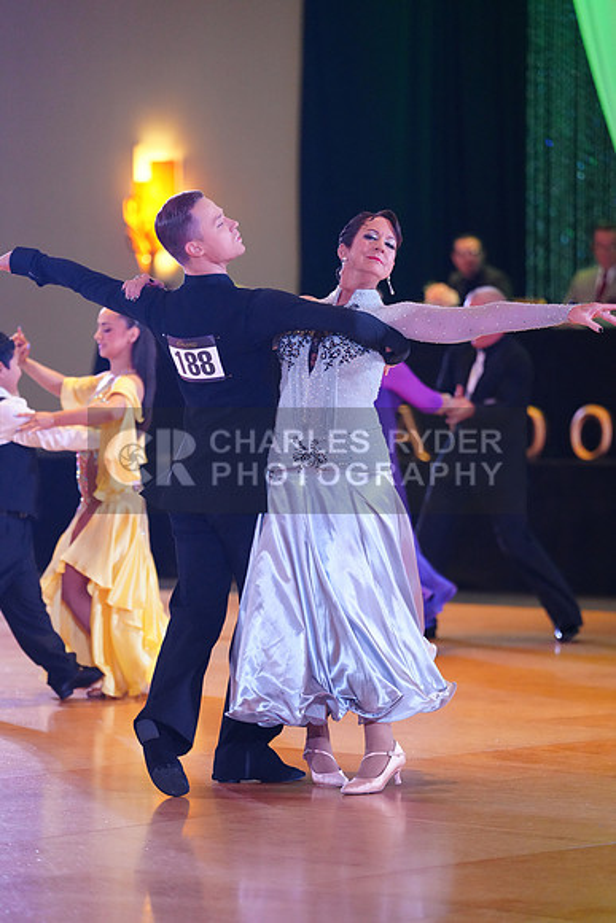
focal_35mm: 154
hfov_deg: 8.9
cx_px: 308
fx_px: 3950
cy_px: 462
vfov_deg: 13.3
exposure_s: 1/400
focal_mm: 154
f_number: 2.8
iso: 5000
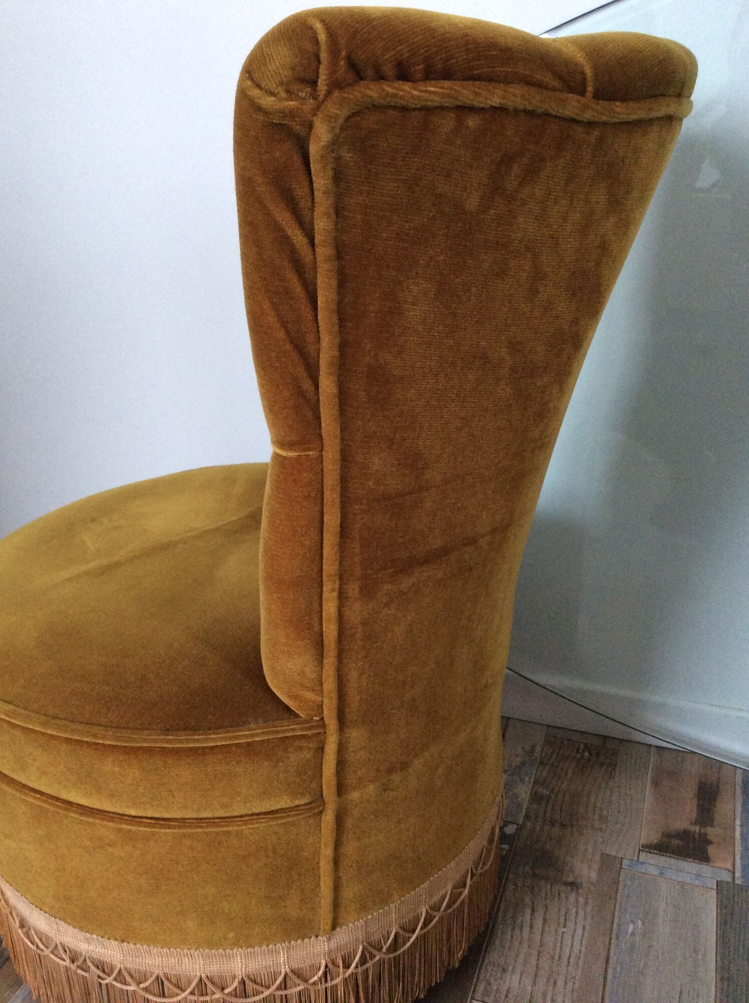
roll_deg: +0.9
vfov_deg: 56.9
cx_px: 374
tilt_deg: -21.2
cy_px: 502
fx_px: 926
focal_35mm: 32
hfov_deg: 44.1
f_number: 2.4
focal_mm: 3.3
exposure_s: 1/25
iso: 200
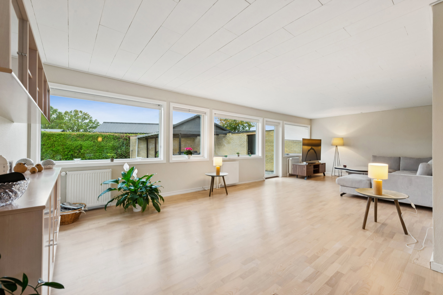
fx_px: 185
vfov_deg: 77.3
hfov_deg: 100.4
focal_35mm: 15
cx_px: 222
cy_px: 148
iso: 200
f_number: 10
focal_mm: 15
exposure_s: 1/6
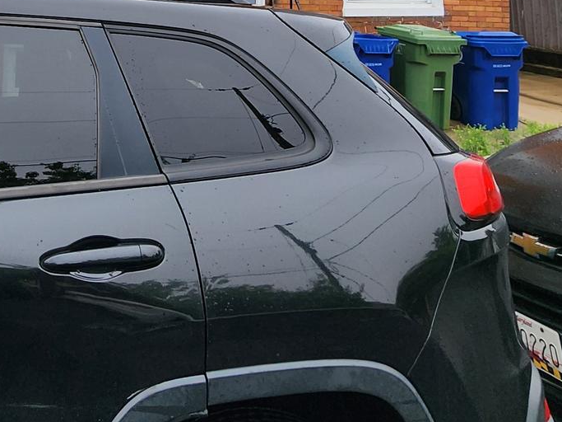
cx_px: 30
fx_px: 633
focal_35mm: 39
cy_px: -131
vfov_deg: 29.4
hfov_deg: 42.8
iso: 50
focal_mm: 2.2
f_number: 2.2
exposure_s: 1/609
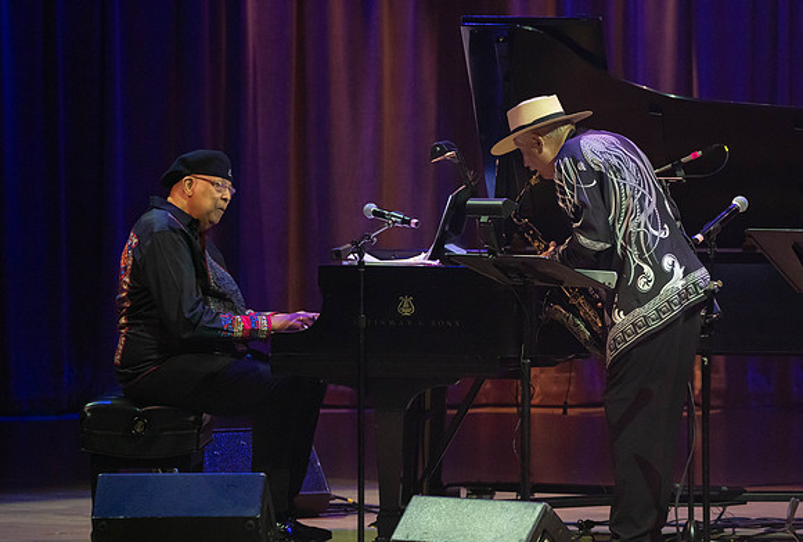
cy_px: 215
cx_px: 490
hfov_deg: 6.7
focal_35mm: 307
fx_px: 6879
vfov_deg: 4.5
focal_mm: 253
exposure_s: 1/320
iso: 3200
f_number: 5.6
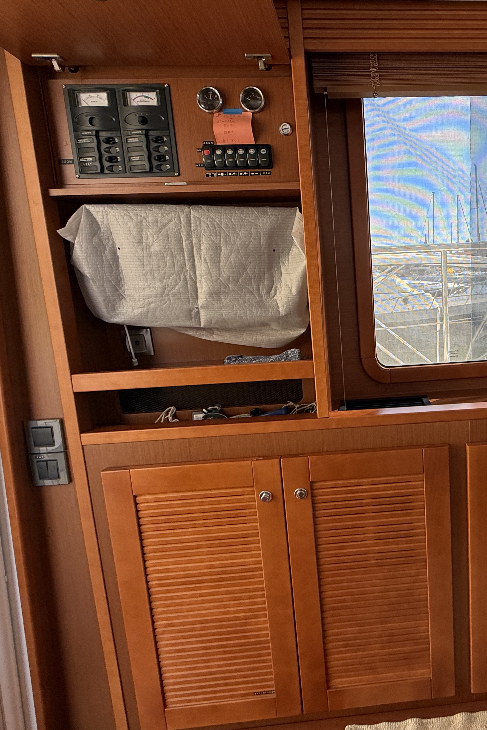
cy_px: 335
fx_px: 446
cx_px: 409
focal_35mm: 22
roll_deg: +2.9
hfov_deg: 52.4
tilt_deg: -8.5
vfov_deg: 78.4
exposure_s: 1/124
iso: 50
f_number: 2.2
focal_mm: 2.22
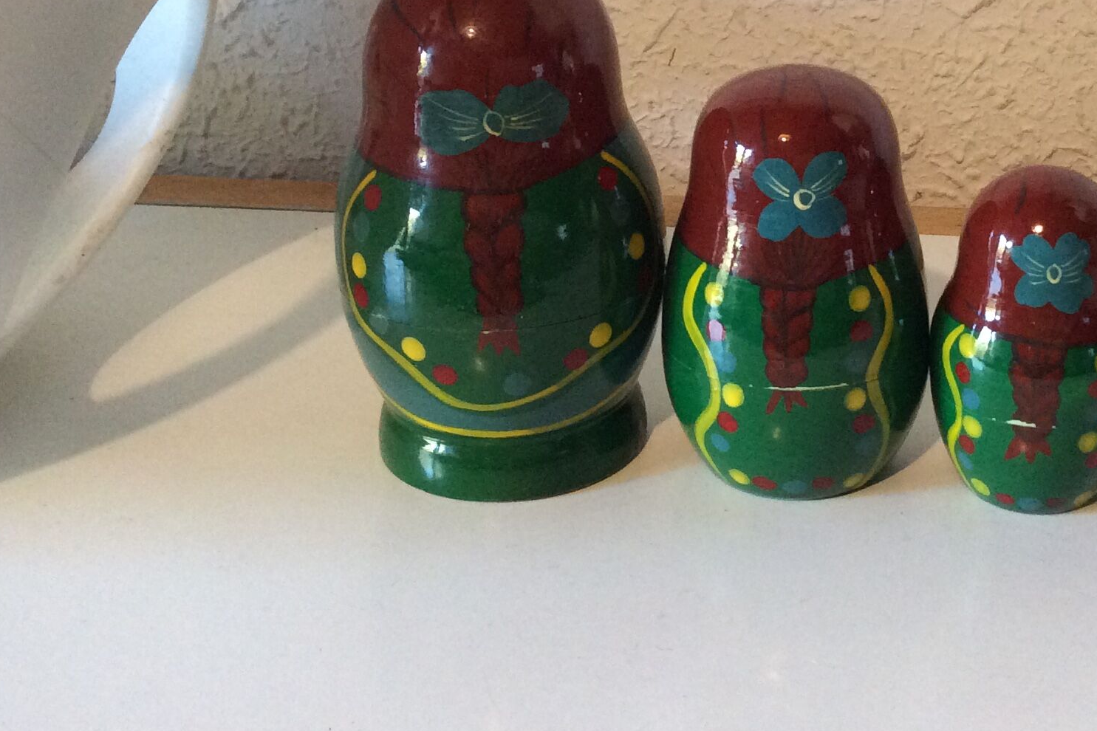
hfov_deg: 34.2
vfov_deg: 23.0
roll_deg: +1.0
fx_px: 1767
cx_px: 713
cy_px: 131
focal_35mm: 58
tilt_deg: -19.4
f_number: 2.4
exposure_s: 1/25
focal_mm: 3.3
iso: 200
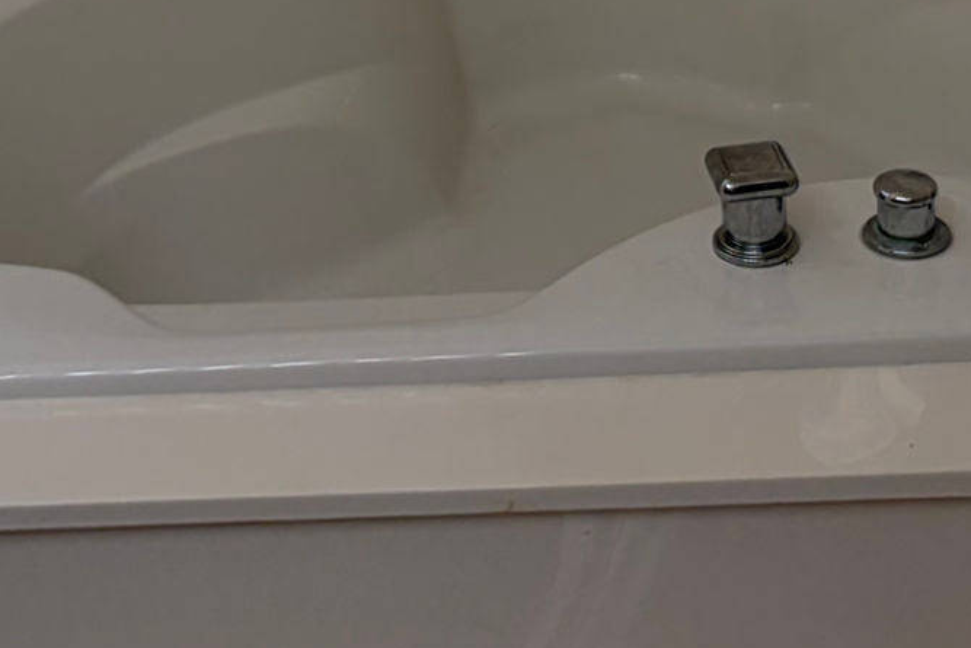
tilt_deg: -15.9
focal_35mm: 83
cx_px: 464
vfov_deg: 14.9
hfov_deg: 24.5
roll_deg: +3.3
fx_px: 2239
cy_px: -405
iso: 80
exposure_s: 1/120
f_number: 1.6
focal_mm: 5.96
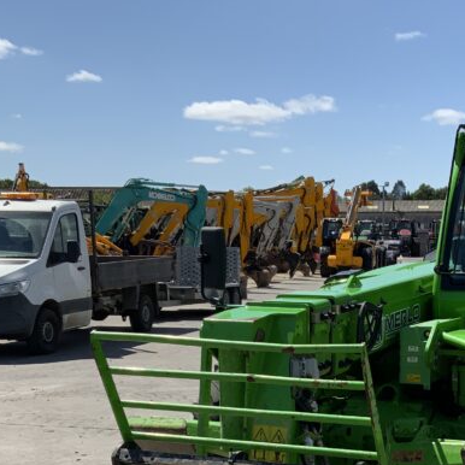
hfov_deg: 24.9
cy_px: 420
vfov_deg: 24.6
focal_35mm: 68
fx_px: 1033
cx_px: 372
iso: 16
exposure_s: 1/2227
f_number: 1.8
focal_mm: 3
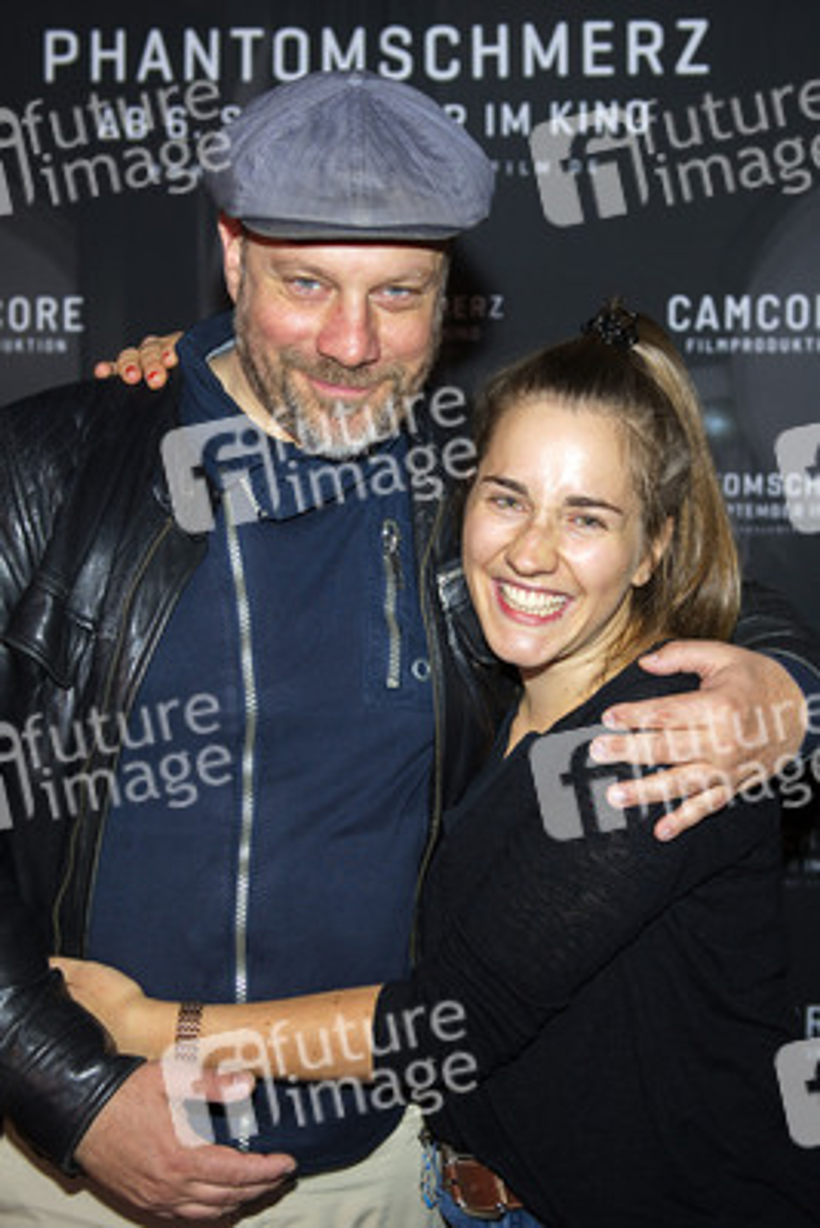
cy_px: 614
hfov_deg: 33.4
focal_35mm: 40
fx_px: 1365
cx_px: 410
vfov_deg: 48.4
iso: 640
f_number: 4
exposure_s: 1/250
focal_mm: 40
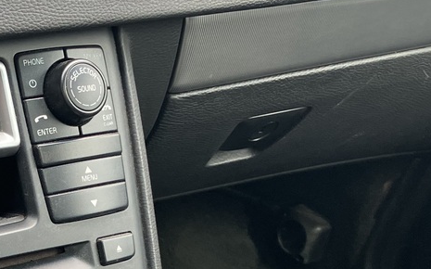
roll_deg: -9.8
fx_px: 1080
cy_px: 303
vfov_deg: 13.9
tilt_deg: -36.7
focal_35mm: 92
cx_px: 24
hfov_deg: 21.9
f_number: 1.8
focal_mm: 3.99
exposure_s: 1/121
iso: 64
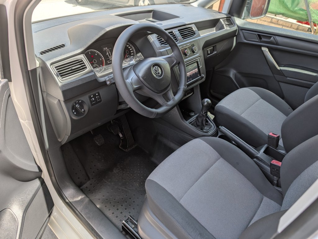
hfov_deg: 71.5
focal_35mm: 24
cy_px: 120
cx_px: 159
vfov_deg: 56.9
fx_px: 221
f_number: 1.68
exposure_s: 1/180
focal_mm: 6.9
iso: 18
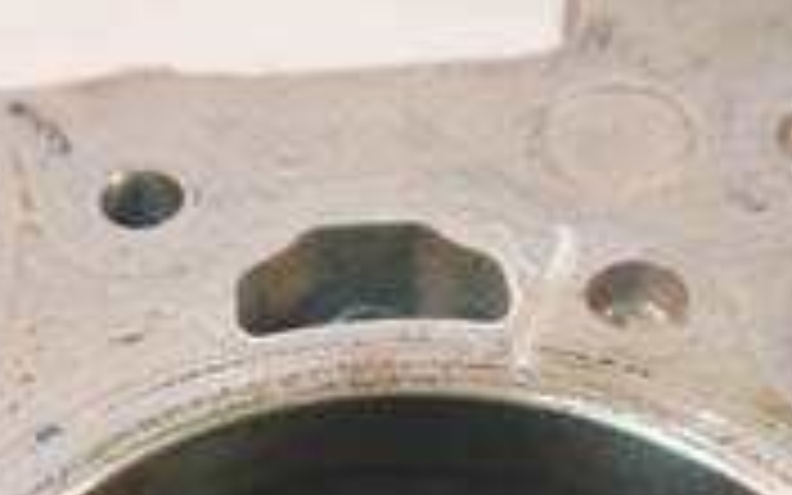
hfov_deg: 25.5
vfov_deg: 14.9
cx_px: 324
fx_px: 1748
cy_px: 765
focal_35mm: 81
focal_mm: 14
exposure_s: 1/125
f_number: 3.5
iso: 1250
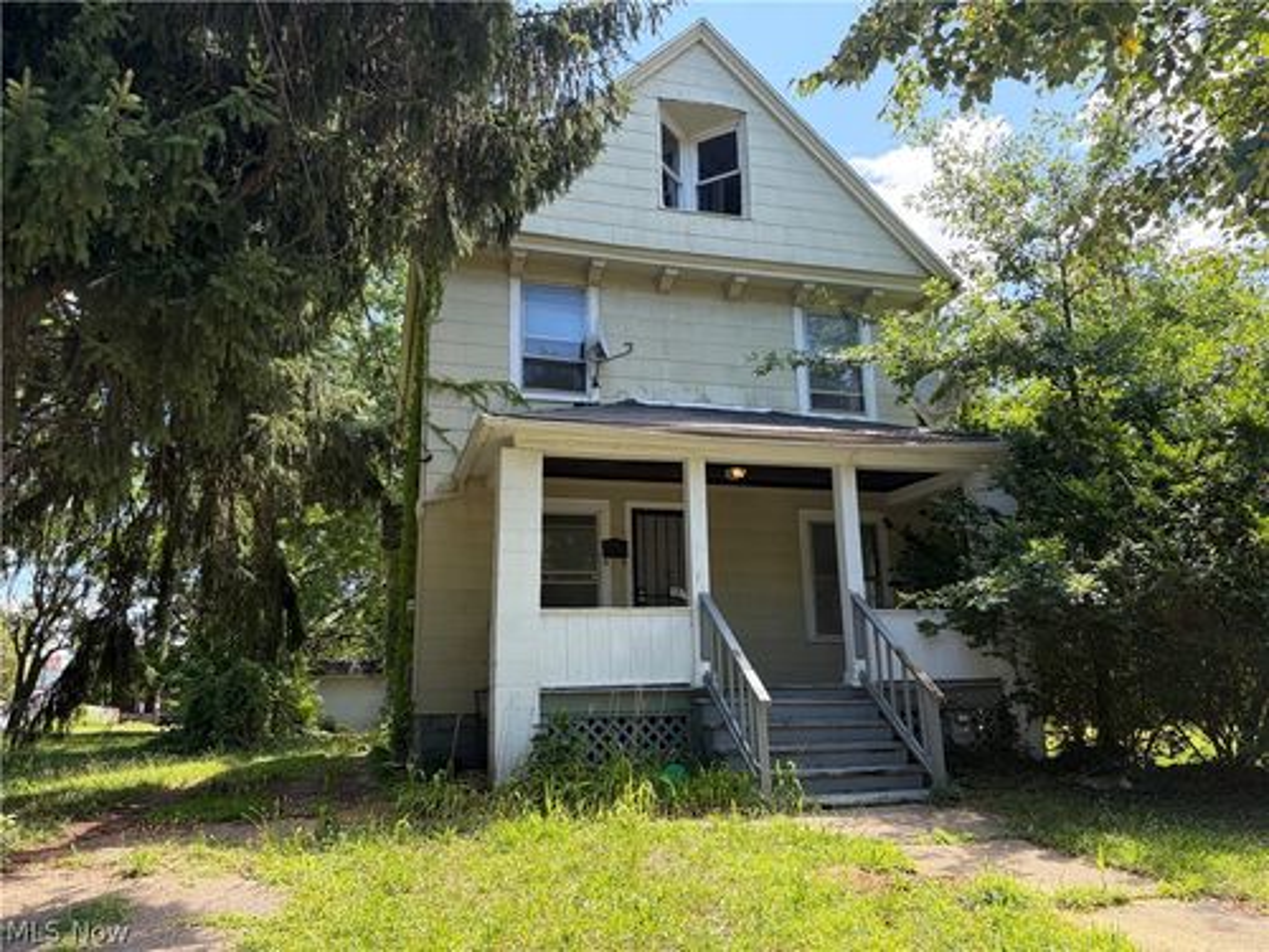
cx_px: 634
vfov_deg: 53.1
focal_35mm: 26
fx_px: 953
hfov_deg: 67.3
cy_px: 476
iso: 64
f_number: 1.6
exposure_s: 1/660
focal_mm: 5.96
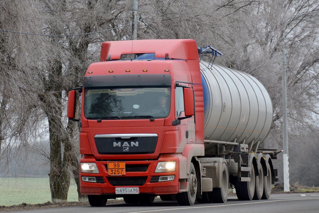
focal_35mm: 166
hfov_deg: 12.4
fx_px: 1467
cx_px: 153
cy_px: 102
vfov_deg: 8.3
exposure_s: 1/800
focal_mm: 105
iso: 800
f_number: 5.3
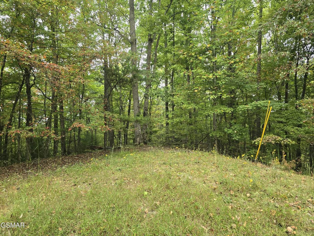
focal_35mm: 23
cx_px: 157
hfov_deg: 73.9
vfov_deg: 58.9
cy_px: 118
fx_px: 209
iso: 160
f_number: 1.7
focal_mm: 6.3
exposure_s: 1/180
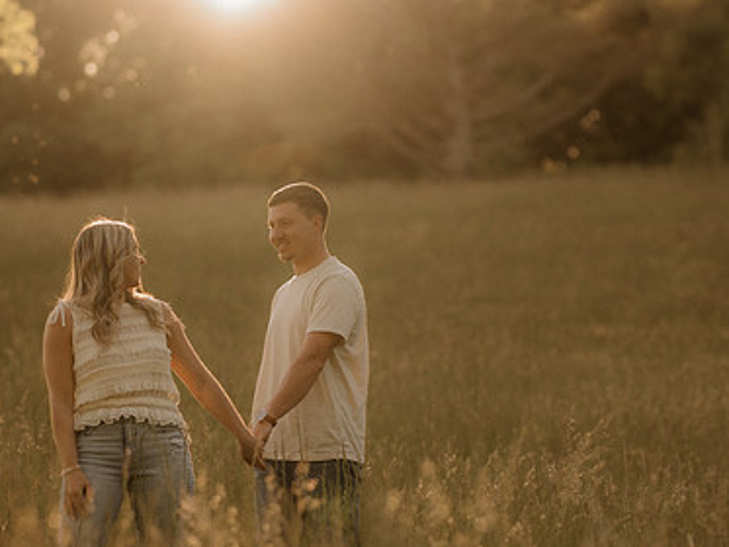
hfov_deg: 15.5
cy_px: 360
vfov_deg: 11.7
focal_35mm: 127
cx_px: 297
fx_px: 2675
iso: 250
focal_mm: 85
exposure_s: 1/1000
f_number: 2
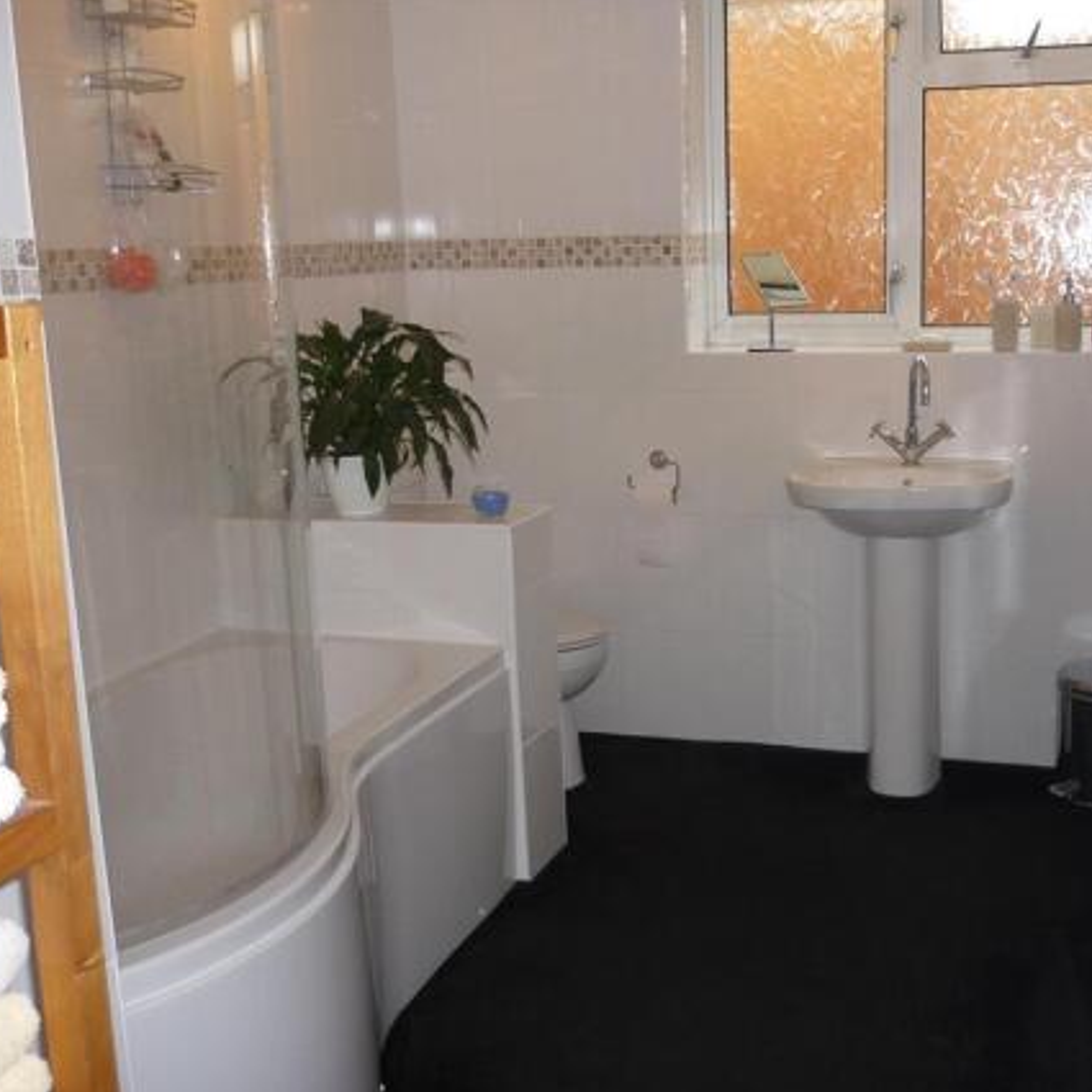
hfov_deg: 41.6
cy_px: 554
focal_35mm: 40
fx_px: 1428
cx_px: 669
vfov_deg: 41.9
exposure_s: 1/30
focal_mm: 5.5
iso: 125
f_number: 2.8
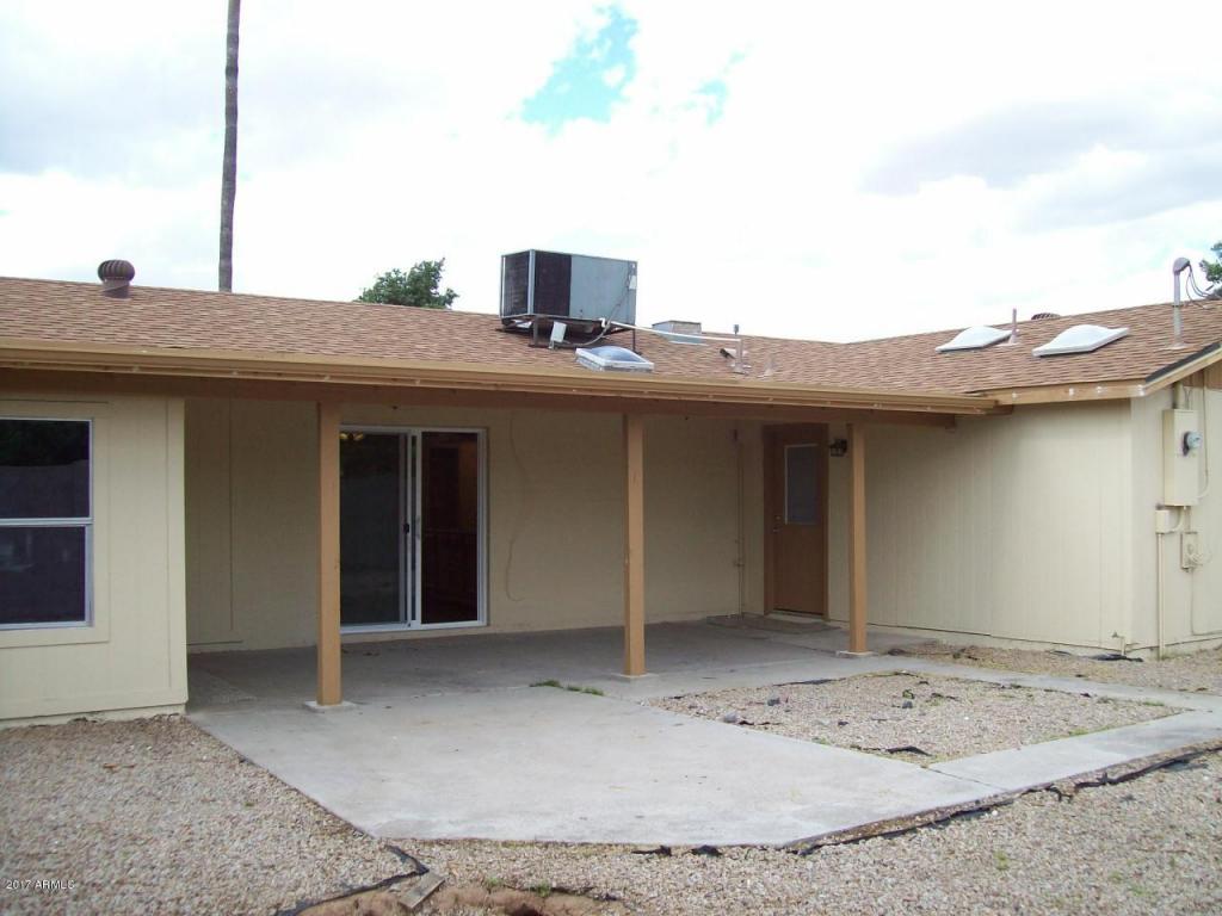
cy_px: 458
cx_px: 611
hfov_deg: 51.4
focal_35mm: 36
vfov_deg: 39.7
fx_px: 1271
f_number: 2.7
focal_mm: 6
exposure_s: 1/506
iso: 80
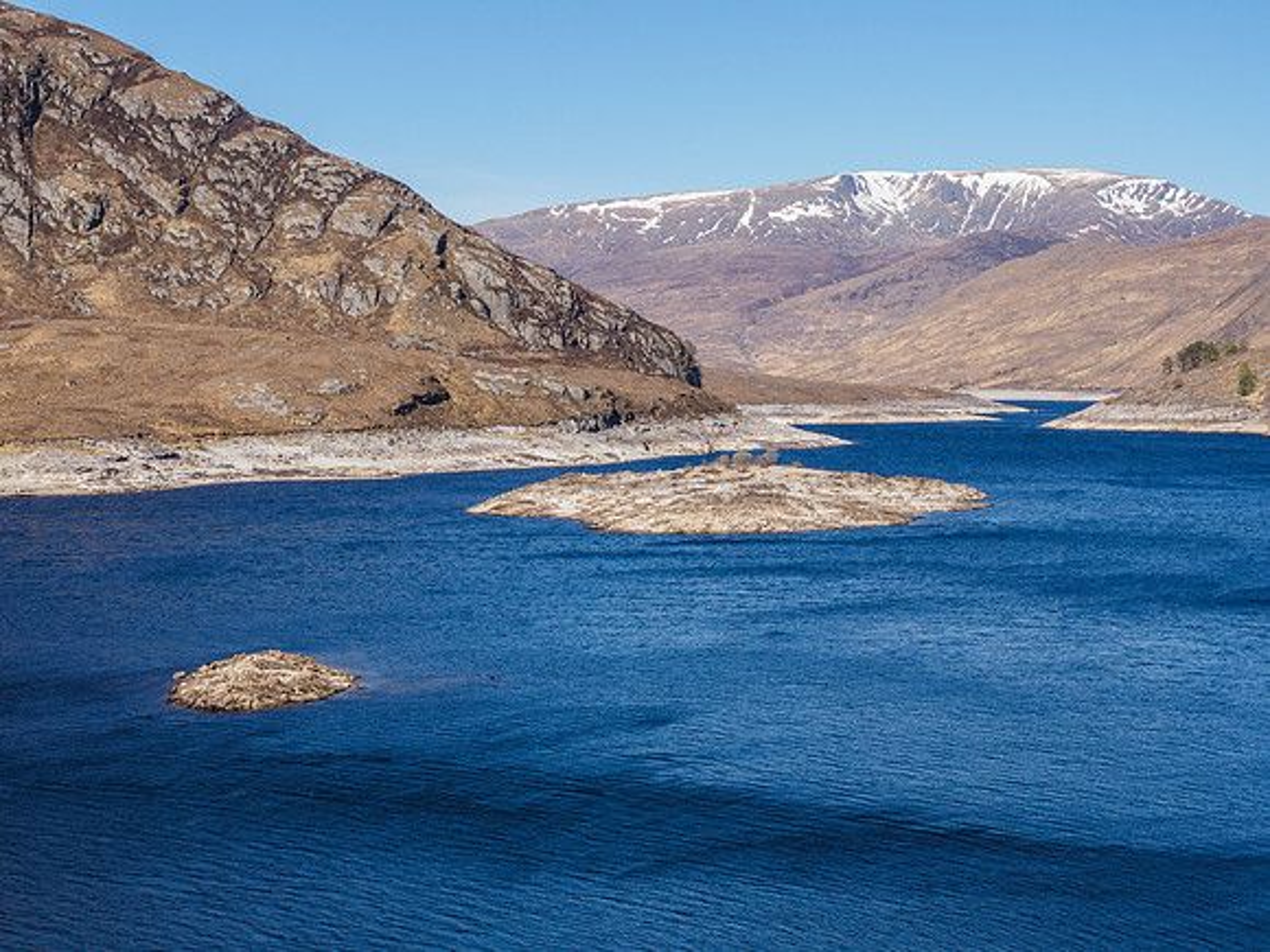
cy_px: 476
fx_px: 2348
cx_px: 635
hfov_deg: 30.3
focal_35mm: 64
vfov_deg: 22.9
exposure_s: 1/640
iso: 200
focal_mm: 32
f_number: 8
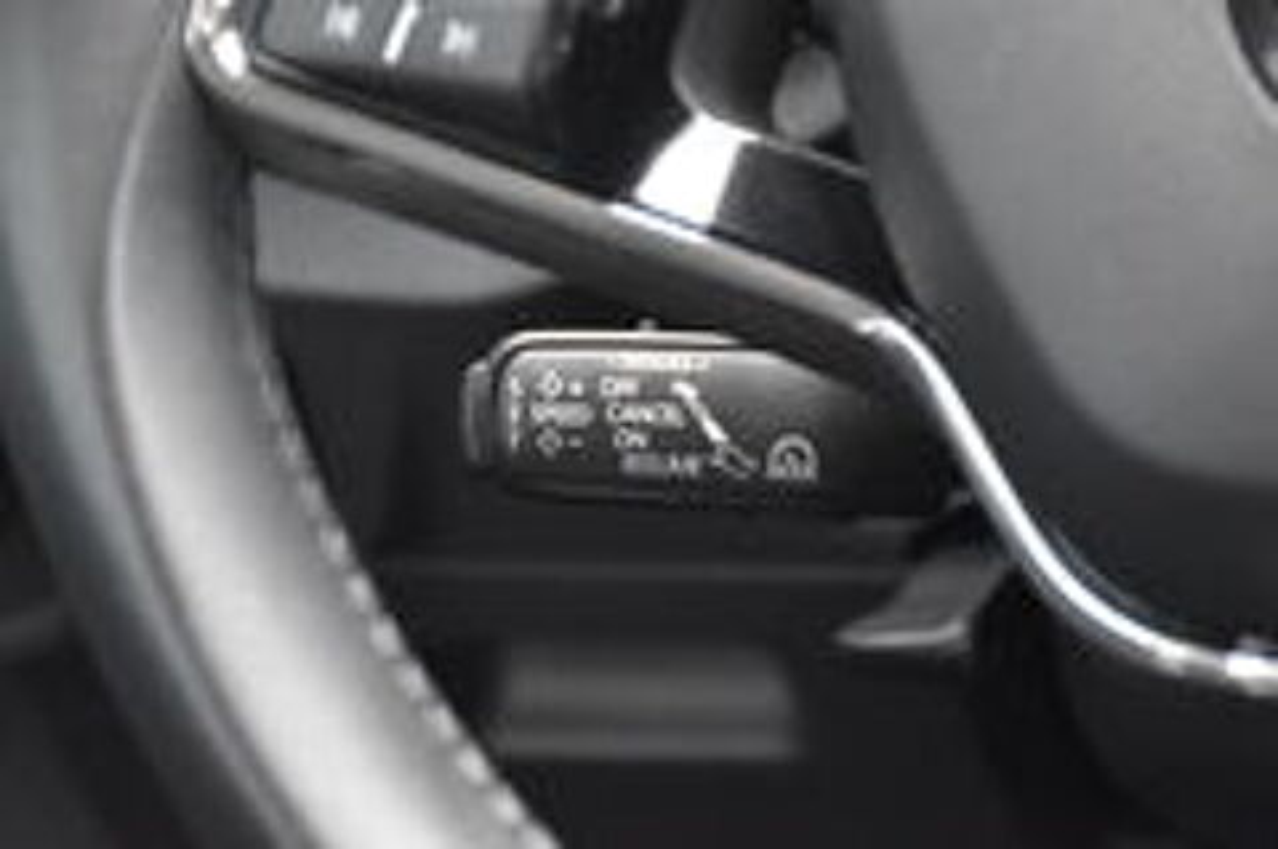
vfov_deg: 7.9
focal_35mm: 174
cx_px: 639
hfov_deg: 11.8
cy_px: 424
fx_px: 6171
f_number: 5.6
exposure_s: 1/80
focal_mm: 116
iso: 3200
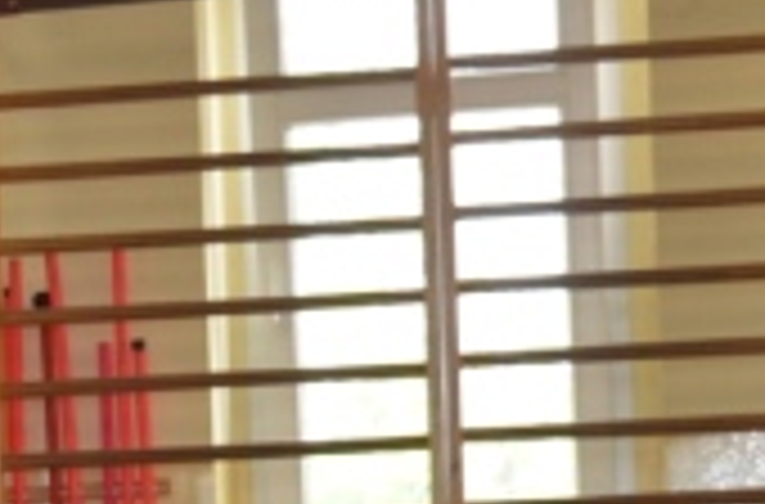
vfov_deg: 7.0
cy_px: 778
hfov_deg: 10.3
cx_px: -554
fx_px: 4023
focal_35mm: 190
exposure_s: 1/125
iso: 400
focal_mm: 21
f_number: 3.8
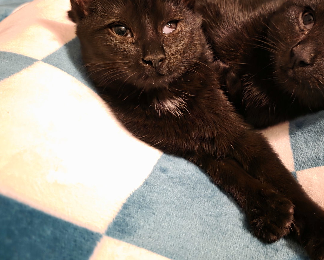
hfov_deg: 52.7
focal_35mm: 33
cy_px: 106
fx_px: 317
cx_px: 226
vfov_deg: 44.4
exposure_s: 1/15
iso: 3200
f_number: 1.7
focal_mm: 6.3
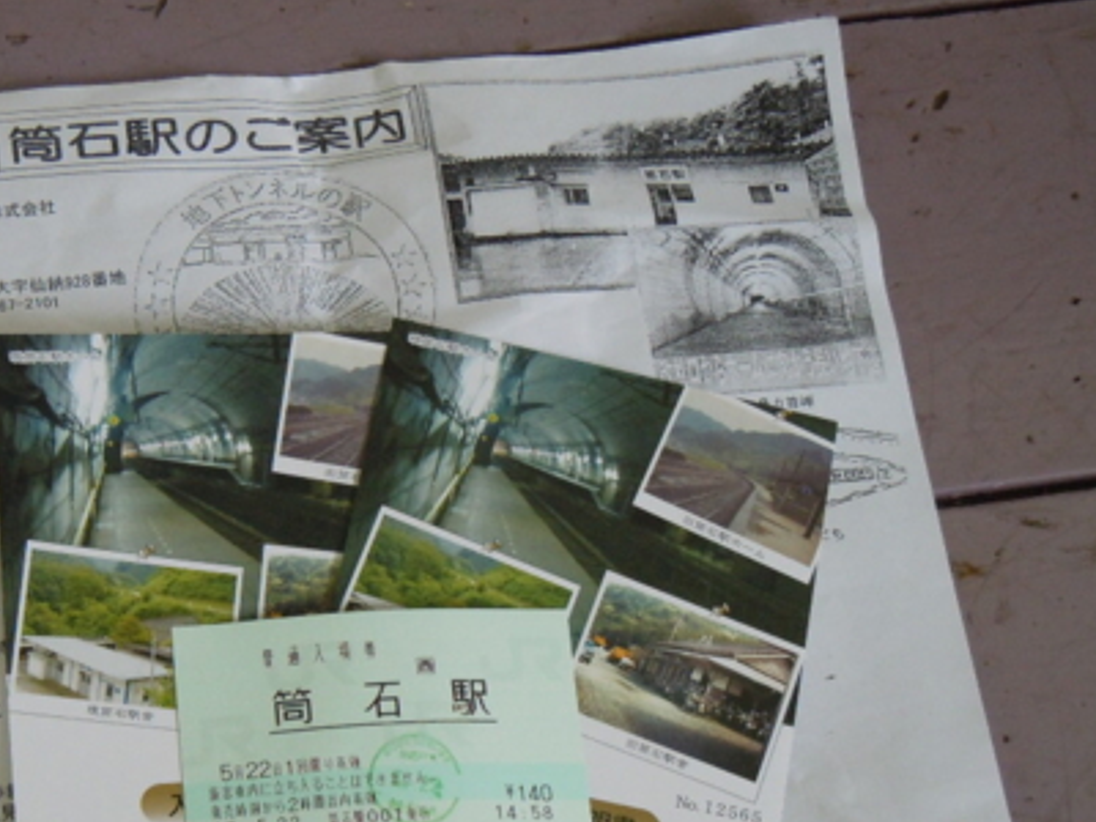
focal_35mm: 102
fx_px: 3229
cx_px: 282
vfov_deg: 14.5
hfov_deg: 19.1
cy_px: 523
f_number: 4.1
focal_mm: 12.2
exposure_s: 1/10
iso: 400
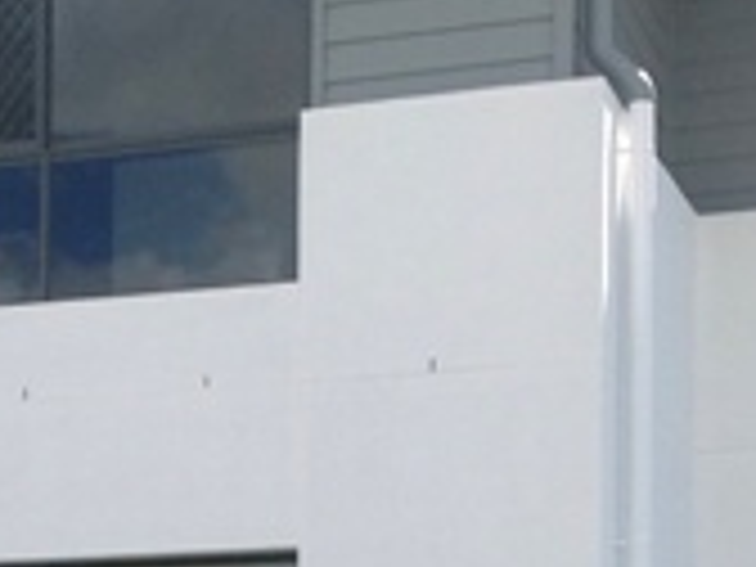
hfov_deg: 14.6
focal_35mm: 133
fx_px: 2905
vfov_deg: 10.9
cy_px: 765
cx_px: 50
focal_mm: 4.28
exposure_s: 1/1209
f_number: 2.4
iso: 50
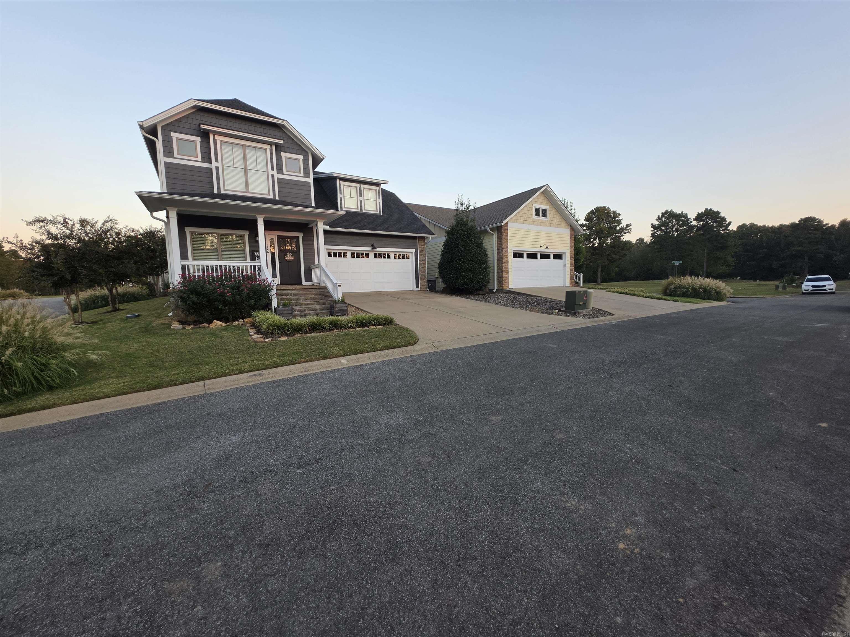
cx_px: 425
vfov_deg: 89.9
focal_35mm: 13
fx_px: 319
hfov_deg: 106.2
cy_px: 318
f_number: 1.9
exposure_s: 1/120
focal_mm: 2.2
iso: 40
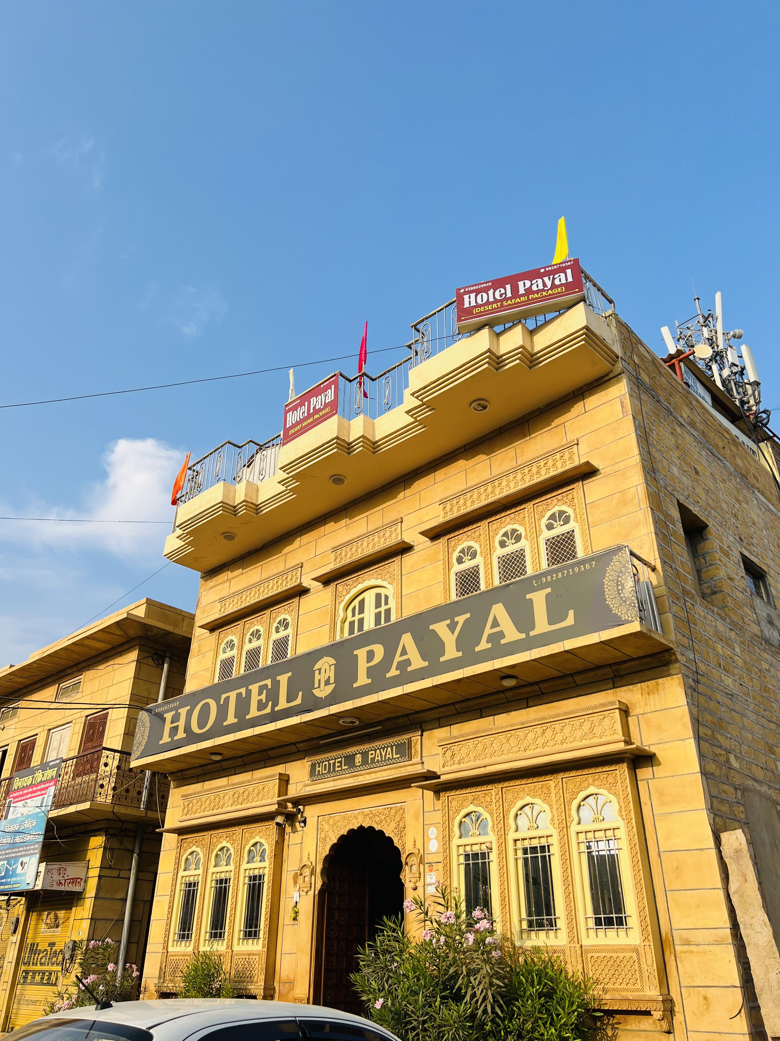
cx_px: 390
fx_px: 781
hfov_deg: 53.1
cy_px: 520
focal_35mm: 26
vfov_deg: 67.3
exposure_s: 1/2045
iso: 50
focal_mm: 5.7
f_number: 1.5
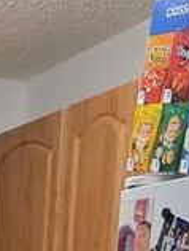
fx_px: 900
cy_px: 496
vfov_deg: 13.6
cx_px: -160
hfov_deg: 11.1
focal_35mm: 124
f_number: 1.7
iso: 800
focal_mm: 6.3
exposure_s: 1/120
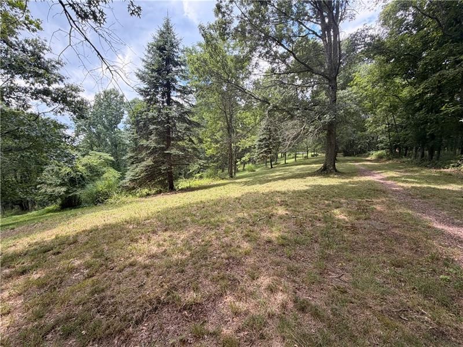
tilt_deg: -6.3
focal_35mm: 14
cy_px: 174
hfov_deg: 102.1
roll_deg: -2.8
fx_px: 187
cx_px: 232
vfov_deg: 85.7
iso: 64
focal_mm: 2.22
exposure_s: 1/178
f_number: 2.2
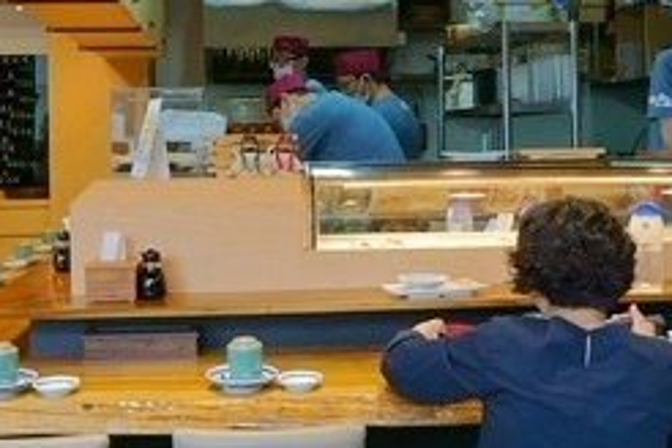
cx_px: 325
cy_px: 135
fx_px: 971
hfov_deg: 38.2
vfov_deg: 25.8
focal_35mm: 52
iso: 1000
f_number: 5
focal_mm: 16
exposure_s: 1/160
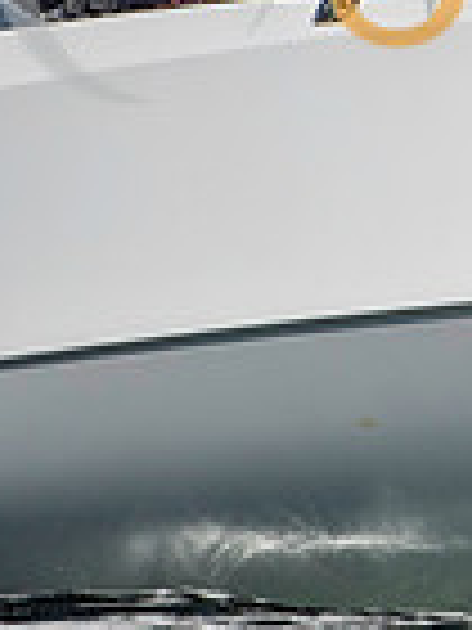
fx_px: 32488
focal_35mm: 1787
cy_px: -47
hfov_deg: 0.8
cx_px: 1295
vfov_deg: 1.1
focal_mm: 300
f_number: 4
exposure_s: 1/6400
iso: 320
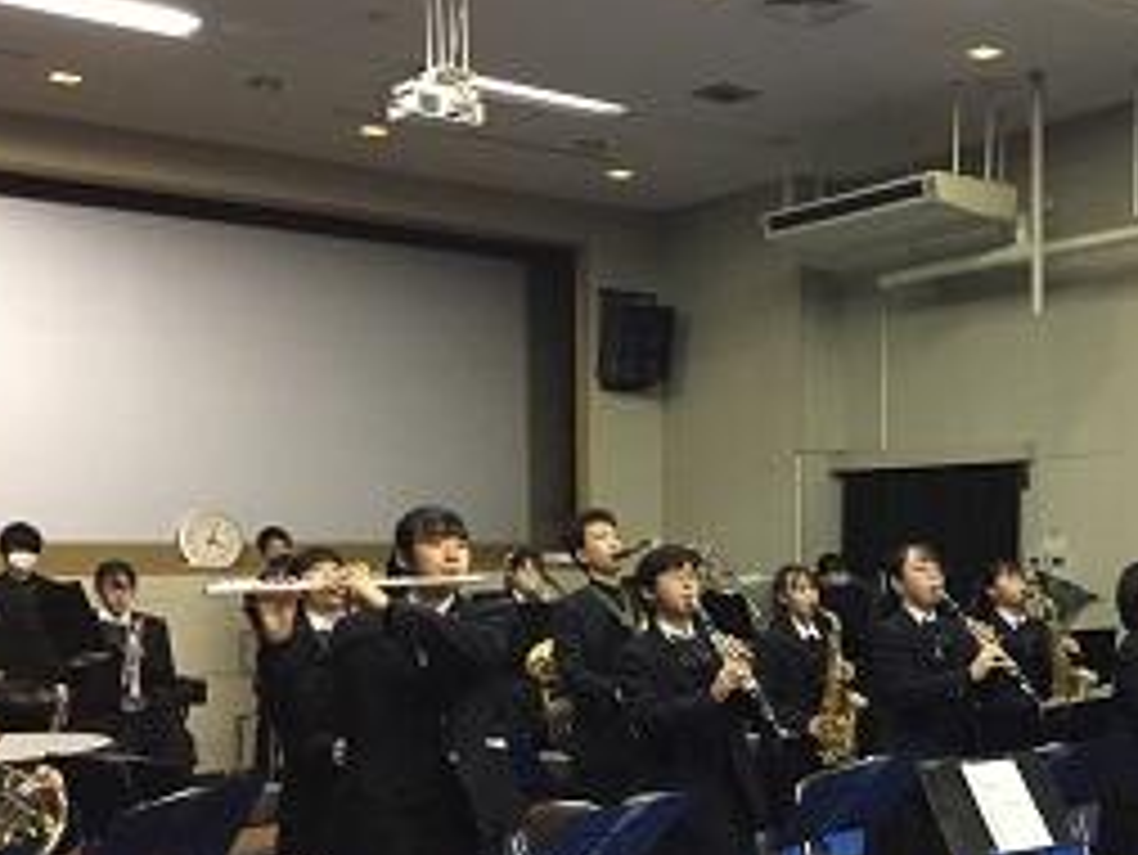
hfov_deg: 38.0
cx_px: 837
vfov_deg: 29.4
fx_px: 1612
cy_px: 585
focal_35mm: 49
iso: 200
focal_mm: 3.3
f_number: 2.4
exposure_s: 1/20
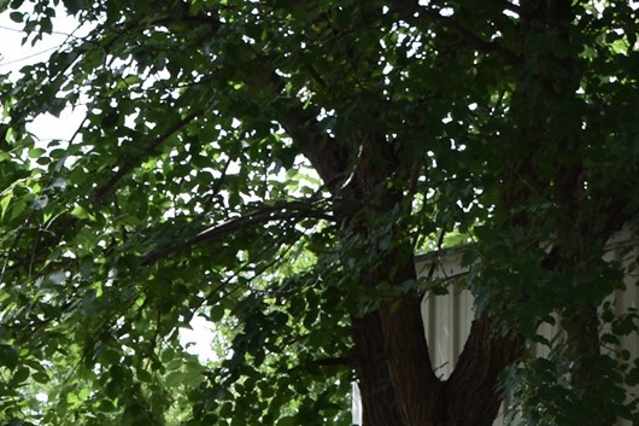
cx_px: 42
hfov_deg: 10.4
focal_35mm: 196
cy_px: 635
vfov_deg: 6.9
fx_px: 3478
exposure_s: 1/250
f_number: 7.1
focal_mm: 34
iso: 200
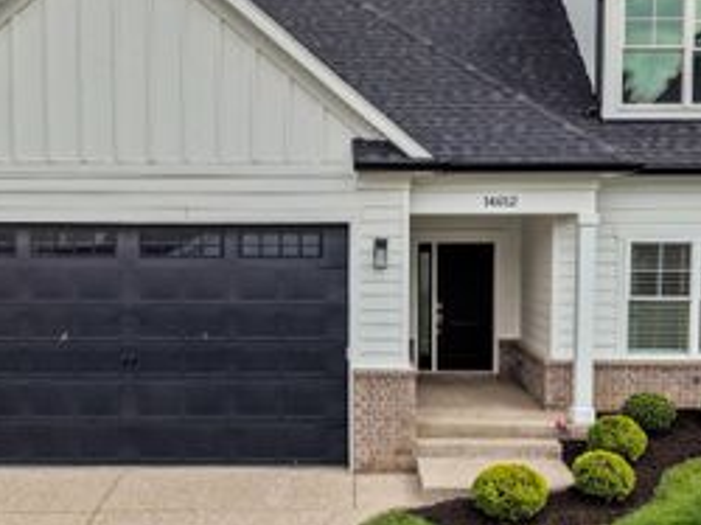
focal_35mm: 48
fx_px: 971
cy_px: 289
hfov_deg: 39.7
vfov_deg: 30.2
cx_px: 325
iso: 280
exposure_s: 1/3200
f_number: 1.8
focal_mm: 8.67
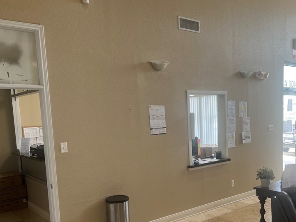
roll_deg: +2.2
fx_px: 316
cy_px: 153
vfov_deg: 38.1
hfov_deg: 49.3
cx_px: 196
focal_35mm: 37
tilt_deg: -7.5
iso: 40
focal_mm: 5.7
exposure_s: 1/120
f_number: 1.5
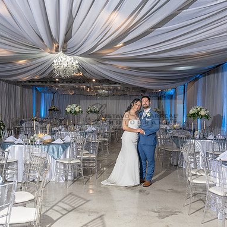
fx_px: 304
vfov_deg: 40.9
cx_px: 132
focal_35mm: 41
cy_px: 109
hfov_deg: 40.8
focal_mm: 24
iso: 320
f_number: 4.5
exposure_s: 1/160
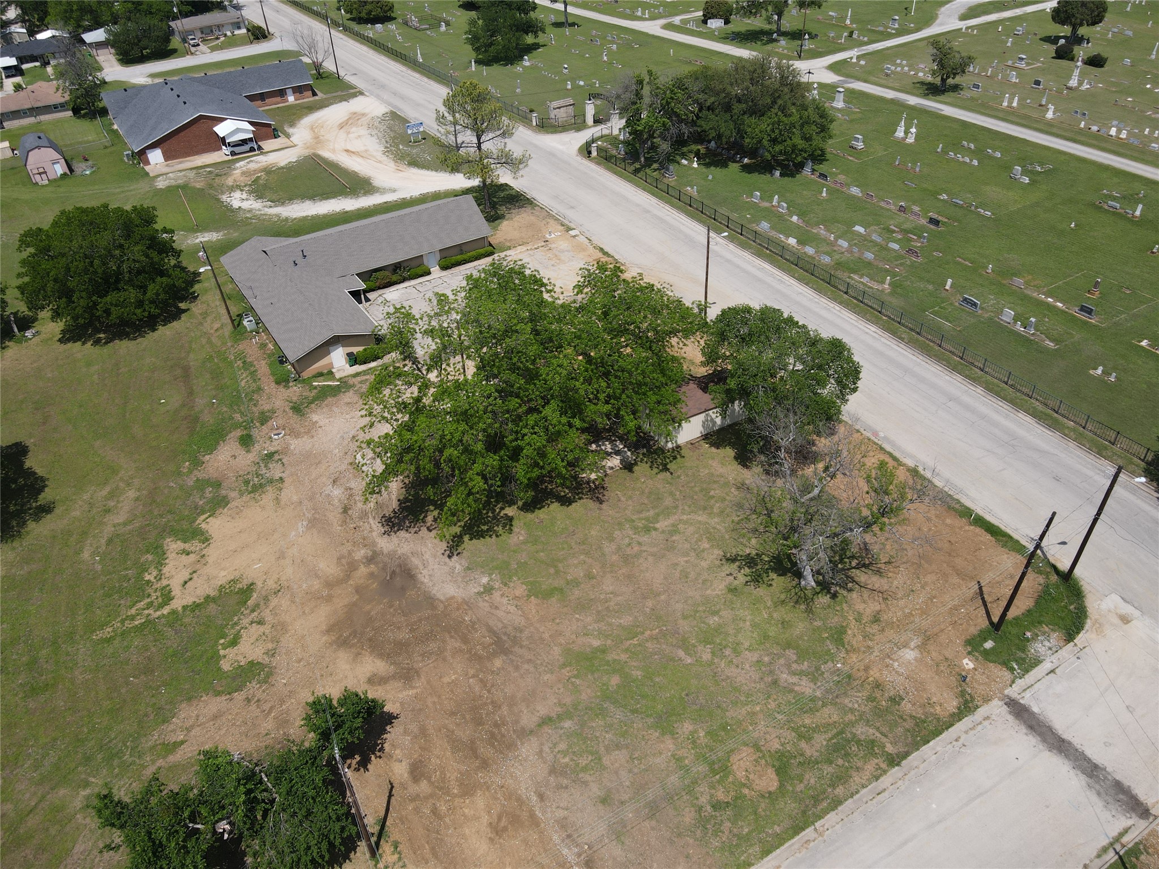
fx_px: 804
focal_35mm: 24
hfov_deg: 71.6
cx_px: 580
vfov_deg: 56.8
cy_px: 434
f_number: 2.8
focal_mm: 4.5
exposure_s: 1/1000
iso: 110
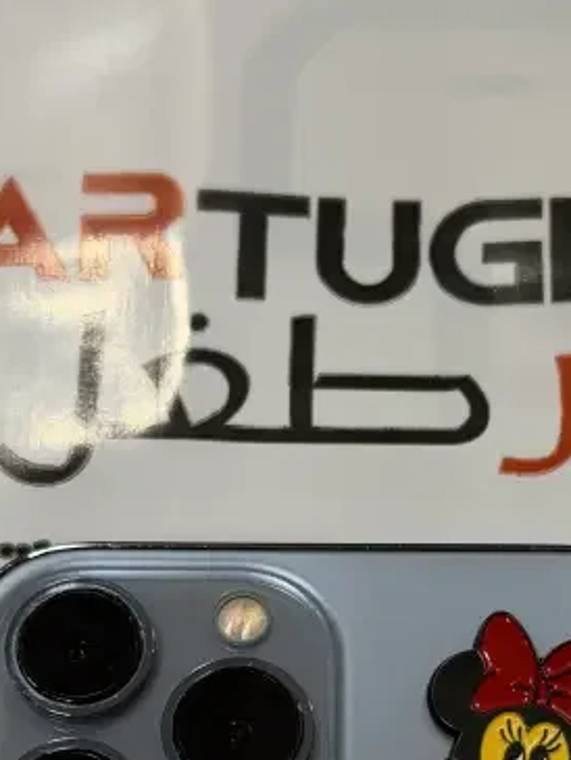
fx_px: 2022
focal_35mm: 92
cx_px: 359
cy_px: 654
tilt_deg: -68.1
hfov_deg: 16.1
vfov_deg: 20.9
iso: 64
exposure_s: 1/100
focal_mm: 6.76
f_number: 1.78
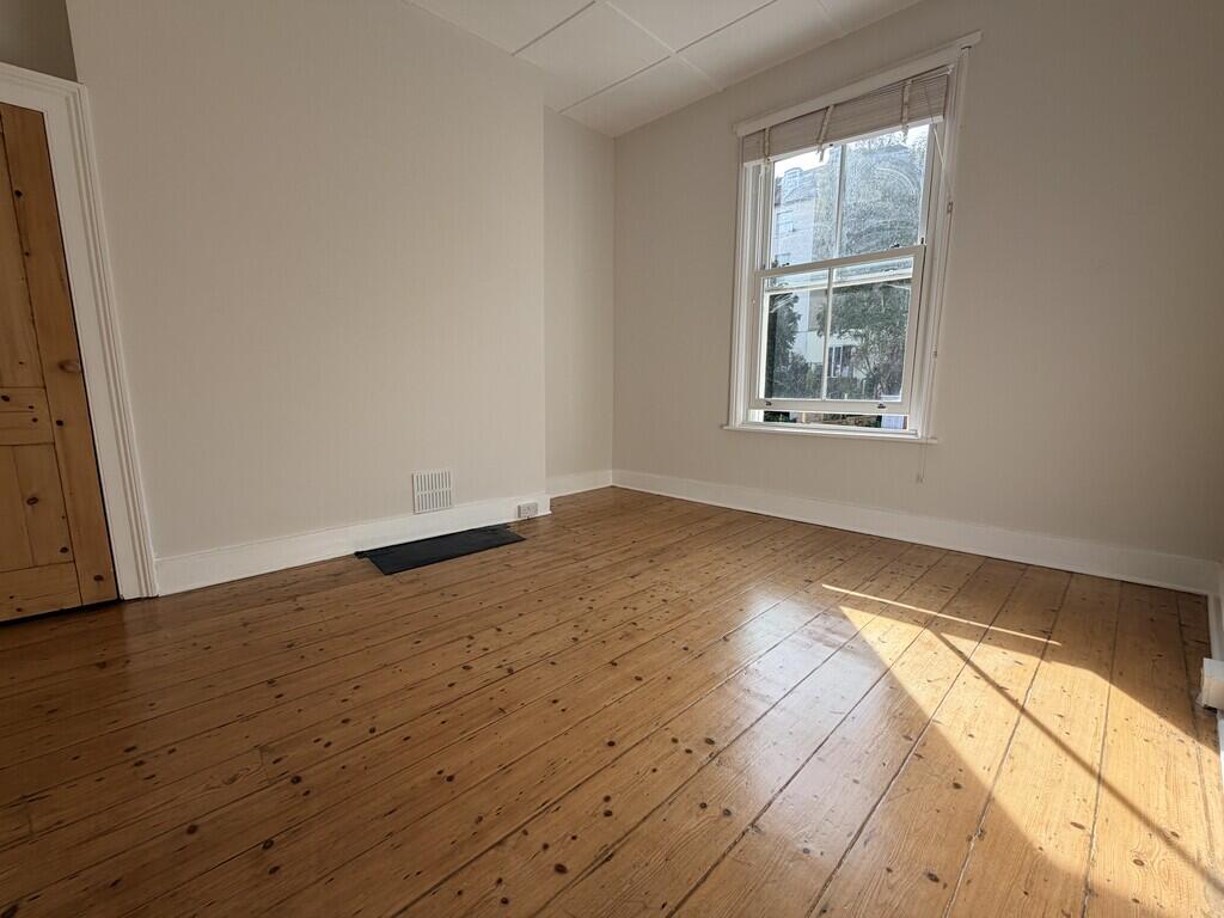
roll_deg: -0.5
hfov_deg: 102.1
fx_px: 495
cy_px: 459
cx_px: 612
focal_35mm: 14
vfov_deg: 85.7
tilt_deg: -9.4
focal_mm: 2.22
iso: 40
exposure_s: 1/259
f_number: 2.2
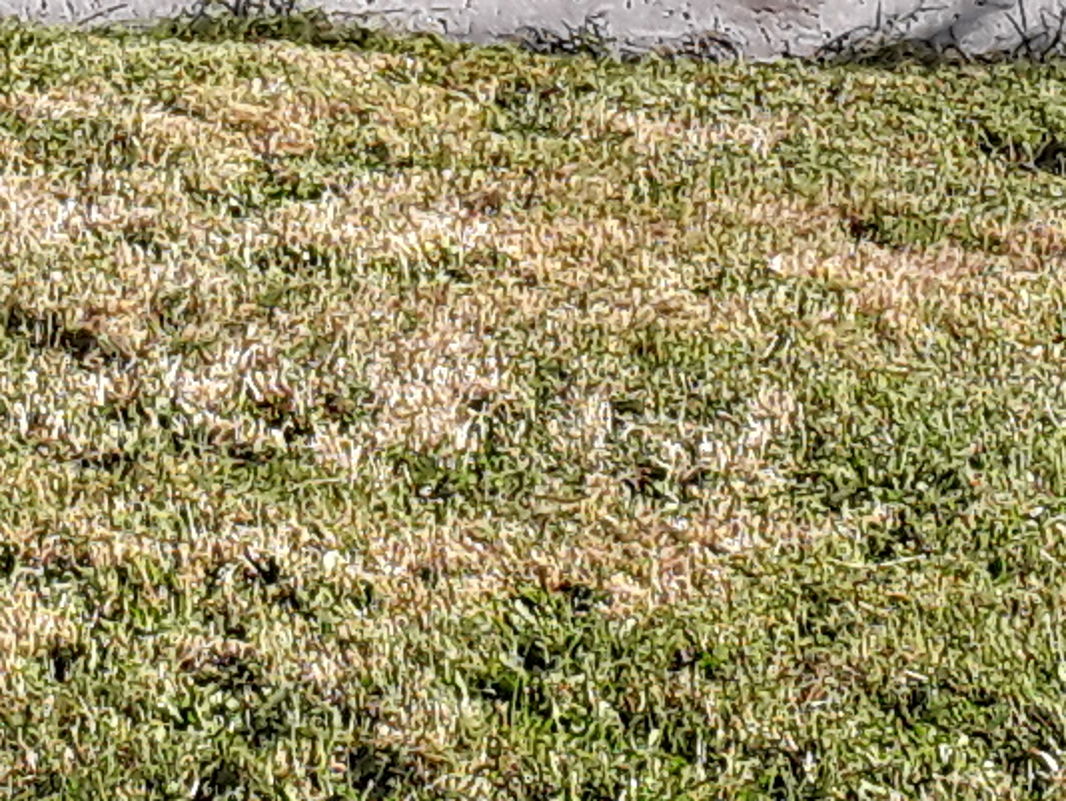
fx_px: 5083
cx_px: -32
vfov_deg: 8.8
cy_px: -358
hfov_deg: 11.8
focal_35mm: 165
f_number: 1.9
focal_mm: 2.91
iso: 40
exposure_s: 1/1002
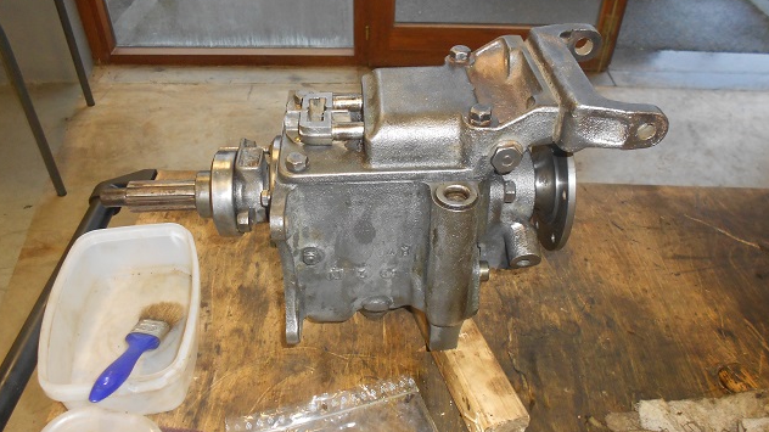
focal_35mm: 32
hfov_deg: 61.0
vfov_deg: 36.6
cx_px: 383
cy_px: 235
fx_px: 652
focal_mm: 5.1
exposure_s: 1/25
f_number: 3.4
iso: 200
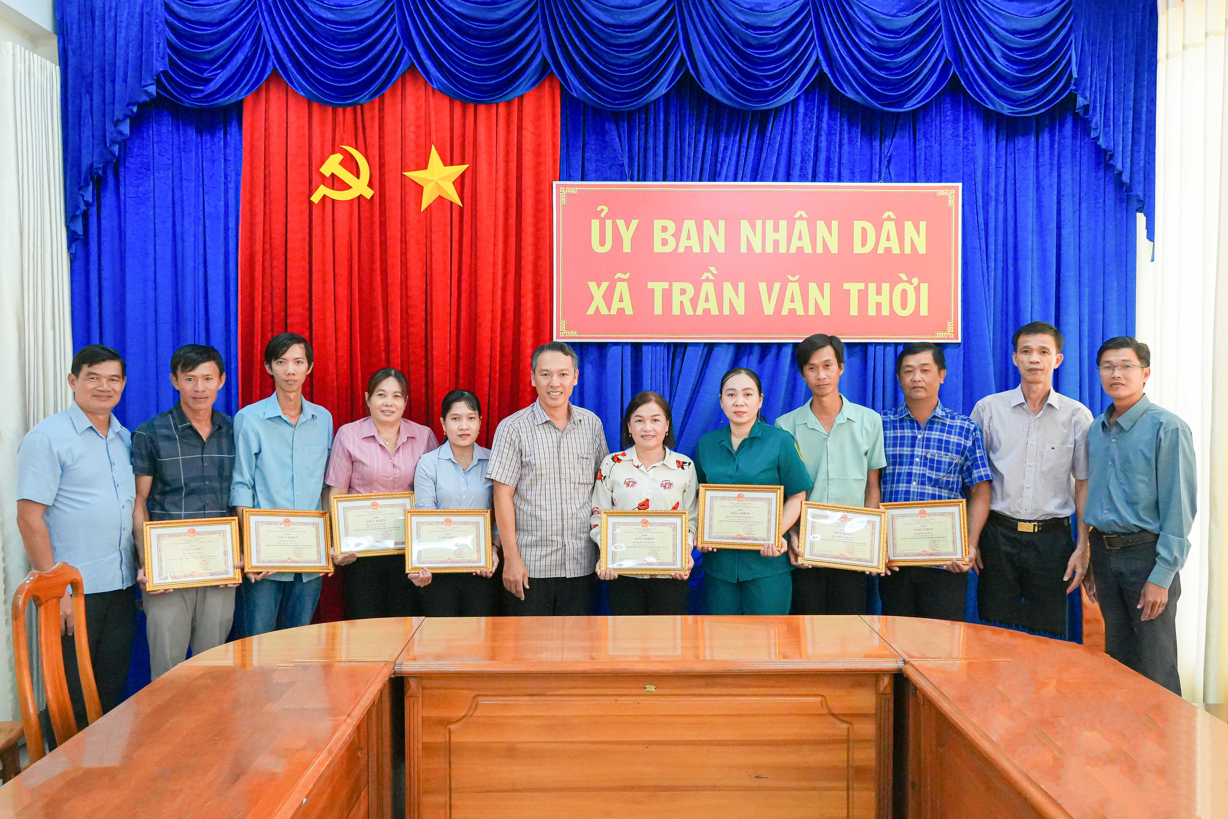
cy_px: 410
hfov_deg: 57.2
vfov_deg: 40.0
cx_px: 614
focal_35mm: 33
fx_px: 1126
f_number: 5.6
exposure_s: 1/400
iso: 4000
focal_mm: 22
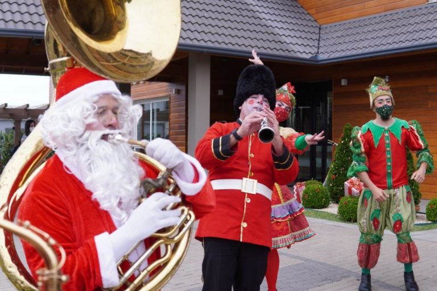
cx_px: 218
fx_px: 546
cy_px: 146
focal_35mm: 45
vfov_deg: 29.9
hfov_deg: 43.6
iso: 100
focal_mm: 30
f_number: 4
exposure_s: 1/250
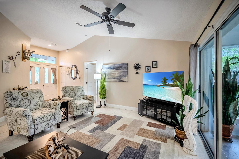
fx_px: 93
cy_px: 80
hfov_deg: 104.2
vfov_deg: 81.3
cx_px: 120
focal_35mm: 14
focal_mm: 14
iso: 2000
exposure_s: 1/800
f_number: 3.2
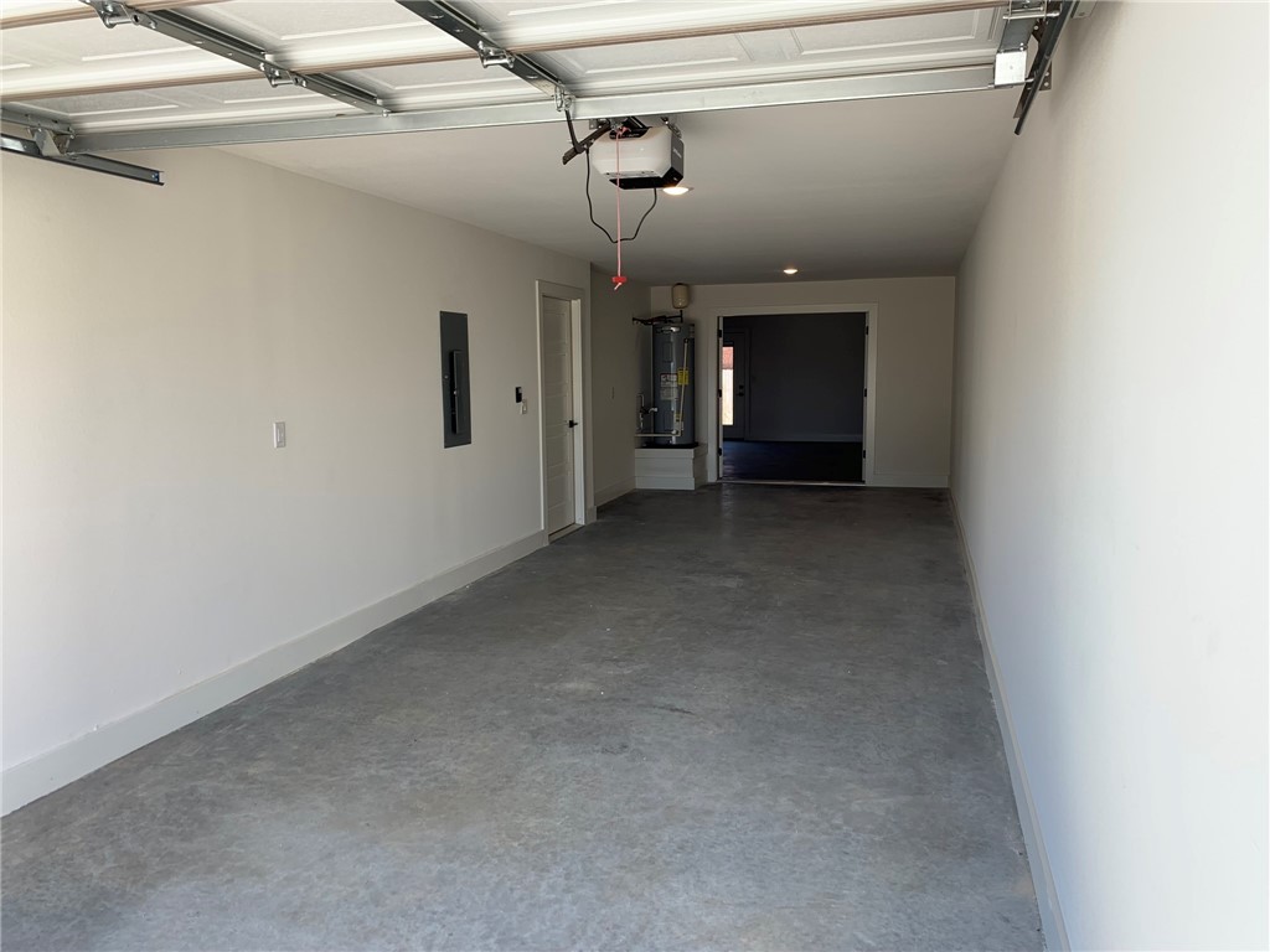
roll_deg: +0.2
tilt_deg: -3.9
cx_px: 635
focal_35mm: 26
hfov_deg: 67.3
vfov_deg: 53.1
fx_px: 954
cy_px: 476
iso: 25
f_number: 1.8
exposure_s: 1/129
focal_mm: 4.25
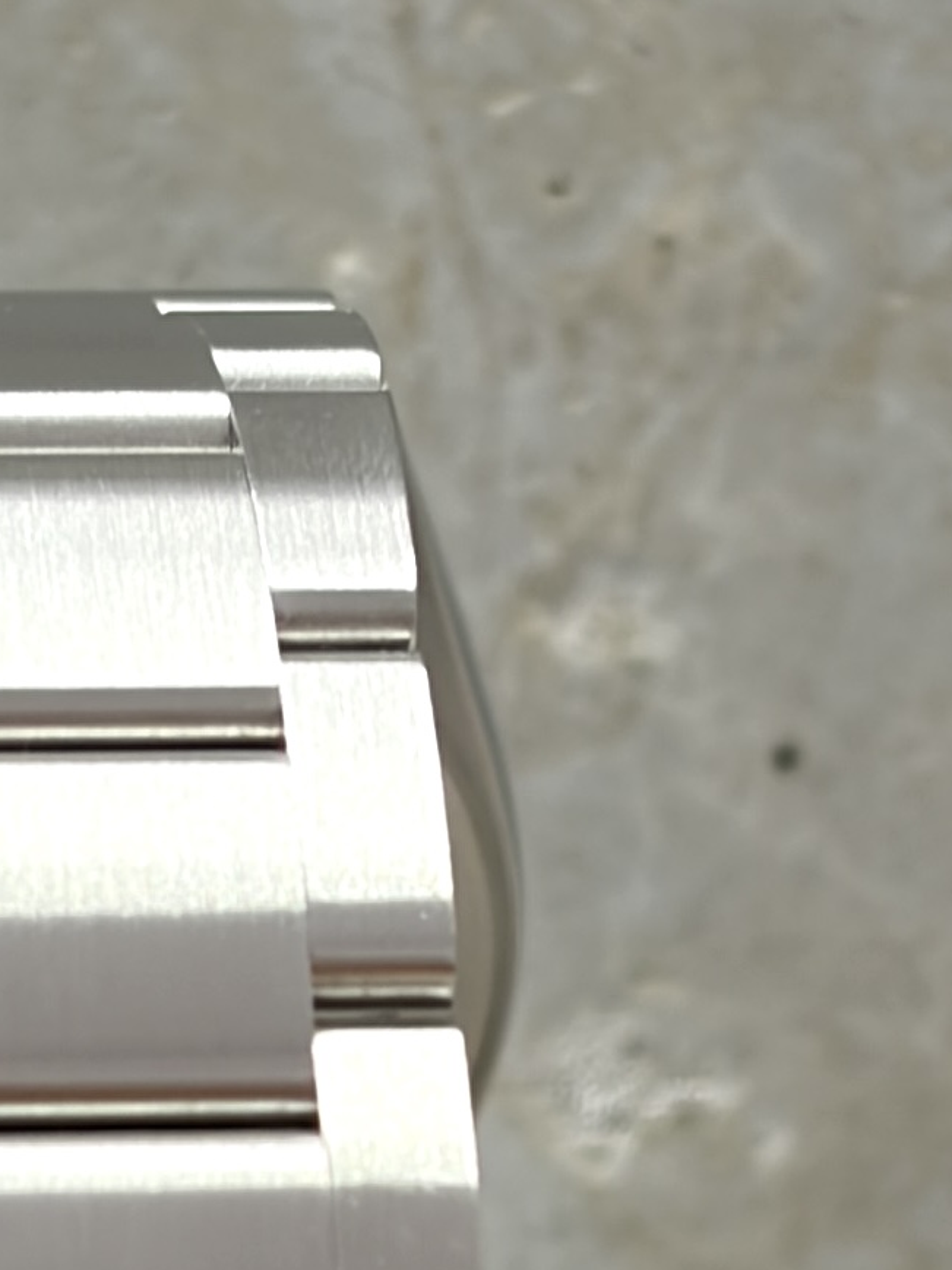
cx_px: 47
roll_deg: +0.1
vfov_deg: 12.5
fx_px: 5610
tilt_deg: -17.7
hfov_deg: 9.6
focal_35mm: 153
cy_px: 1634
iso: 50
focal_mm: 5.96
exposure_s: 1/50
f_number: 1.6
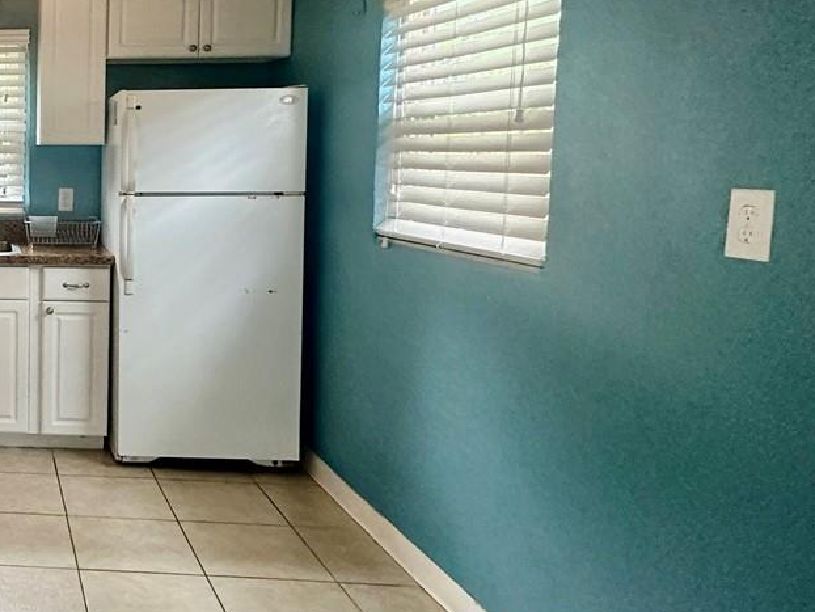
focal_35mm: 36
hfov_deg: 40.5
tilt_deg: -4.7
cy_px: 221
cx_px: -100
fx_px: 848
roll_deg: -0.4
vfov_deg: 39.4
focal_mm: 2.22
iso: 320
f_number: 2.2
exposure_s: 1/120
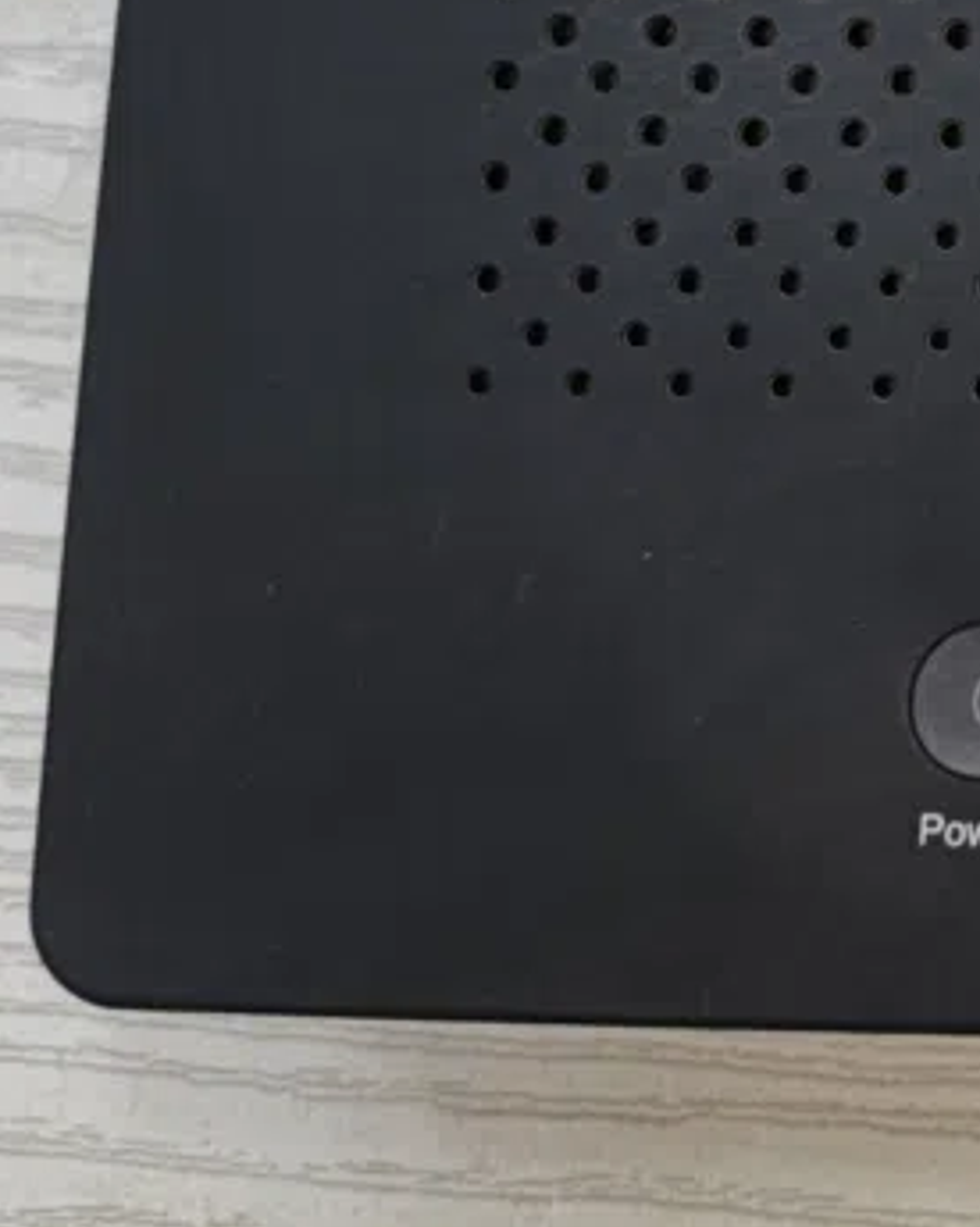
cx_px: 1650
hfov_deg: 15.3
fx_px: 3228
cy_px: -259
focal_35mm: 89
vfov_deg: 20.1
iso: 93
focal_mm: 4.71
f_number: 1.79
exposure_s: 1/66.6
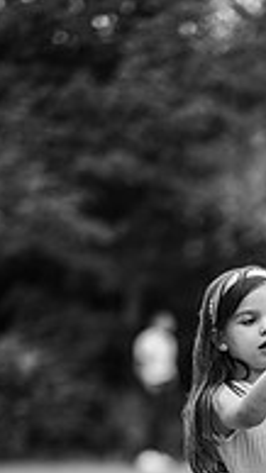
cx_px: 331
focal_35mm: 206
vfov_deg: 10.3
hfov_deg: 5.9
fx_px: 2585
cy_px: 544
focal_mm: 85
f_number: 1.8
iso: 100
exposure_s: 1/400
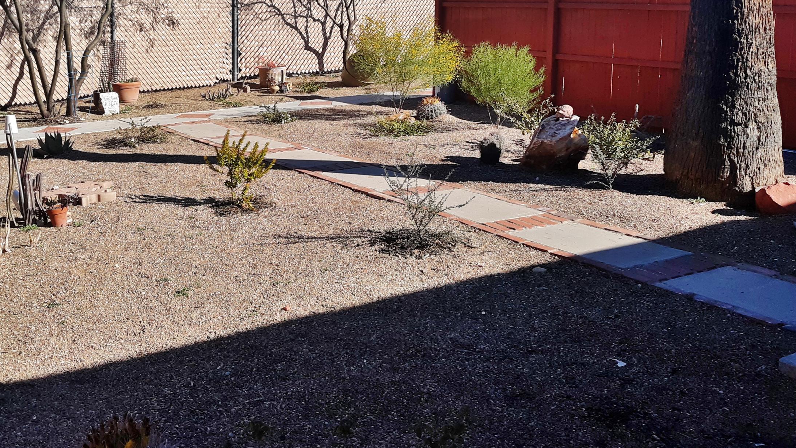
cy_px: 112
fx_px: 887
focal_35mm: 42
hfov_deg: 47.9
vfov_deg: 28.0
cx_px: 296
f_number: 1.7
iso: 40
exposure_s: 1/1745
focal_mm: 3.7
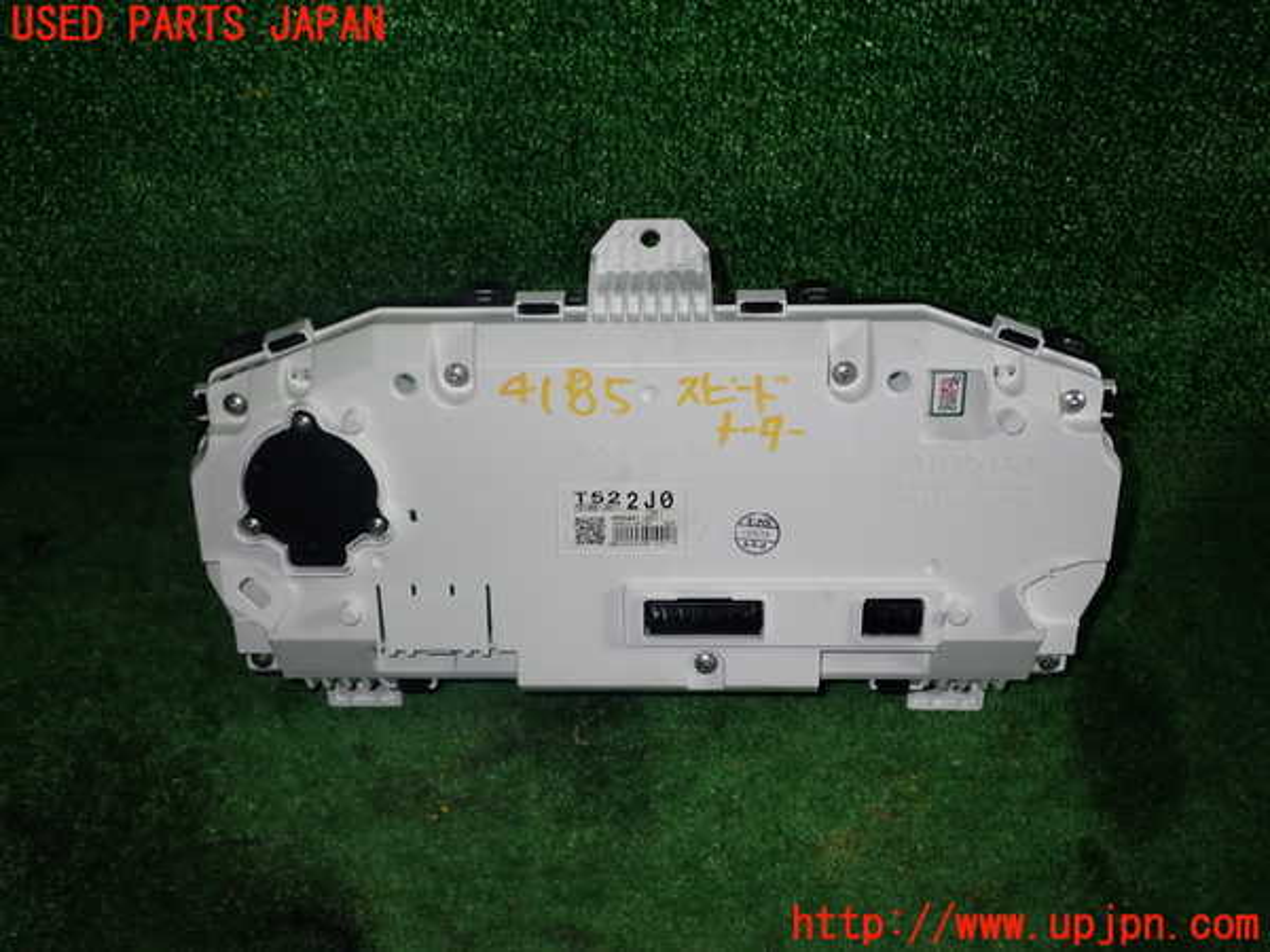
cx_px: 635
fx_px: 1321
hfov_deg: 51.4
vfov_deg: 39.7
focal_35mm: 36
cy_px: 476
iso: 125
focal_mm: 6.37
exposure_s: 1/40
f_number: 7.1
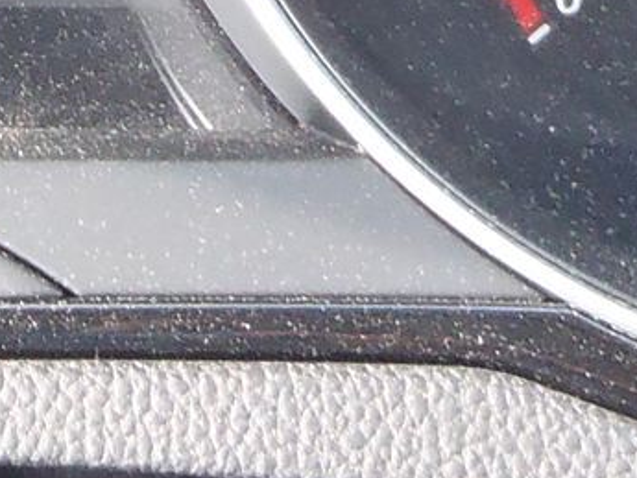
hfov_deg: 11.5
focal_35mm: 166
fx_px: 3056
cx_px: -257
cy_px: -402
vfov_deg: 8.6
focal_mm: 5
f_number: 3.5
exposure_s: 1/30
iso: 200
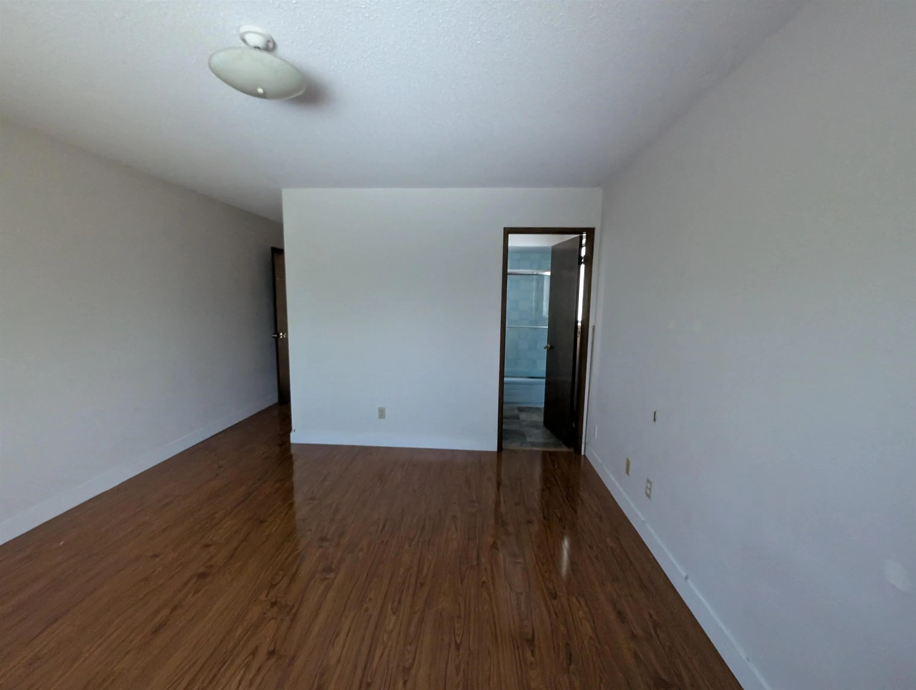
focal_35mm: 13
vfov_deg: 90.1
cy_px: 345
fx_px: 344
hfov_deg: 106.1
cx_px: 458
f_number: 2.2
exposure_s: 1/27.4
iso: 830
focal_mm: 1.95
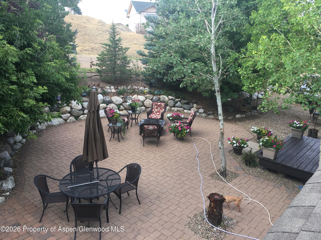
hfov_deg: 61.7
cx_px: 160
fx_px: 269
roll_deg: -1.7
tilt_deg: -15.1
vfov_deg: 48.2
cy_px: 120
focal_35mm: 29
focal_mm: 4.15
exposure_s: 1/198
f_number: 2.2
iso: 25
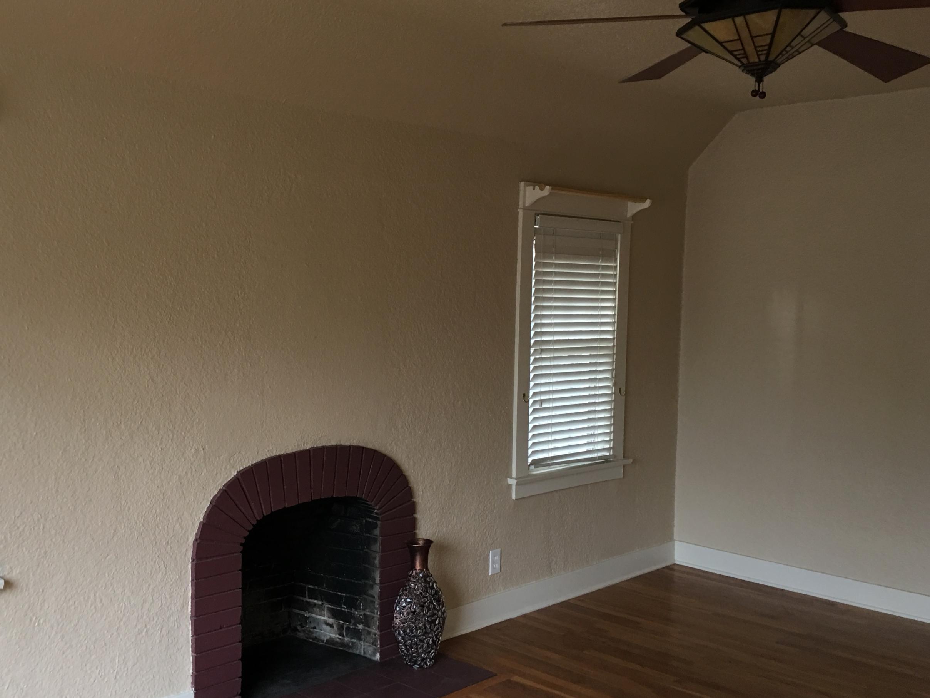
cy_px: 383
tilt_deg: -4.1
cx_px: 387
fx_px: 967
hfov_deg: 51.1
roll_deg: -1.4
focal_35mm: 36
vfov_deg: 39.6
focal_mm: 4.15
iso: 50
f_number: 2.2
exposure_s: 1/15
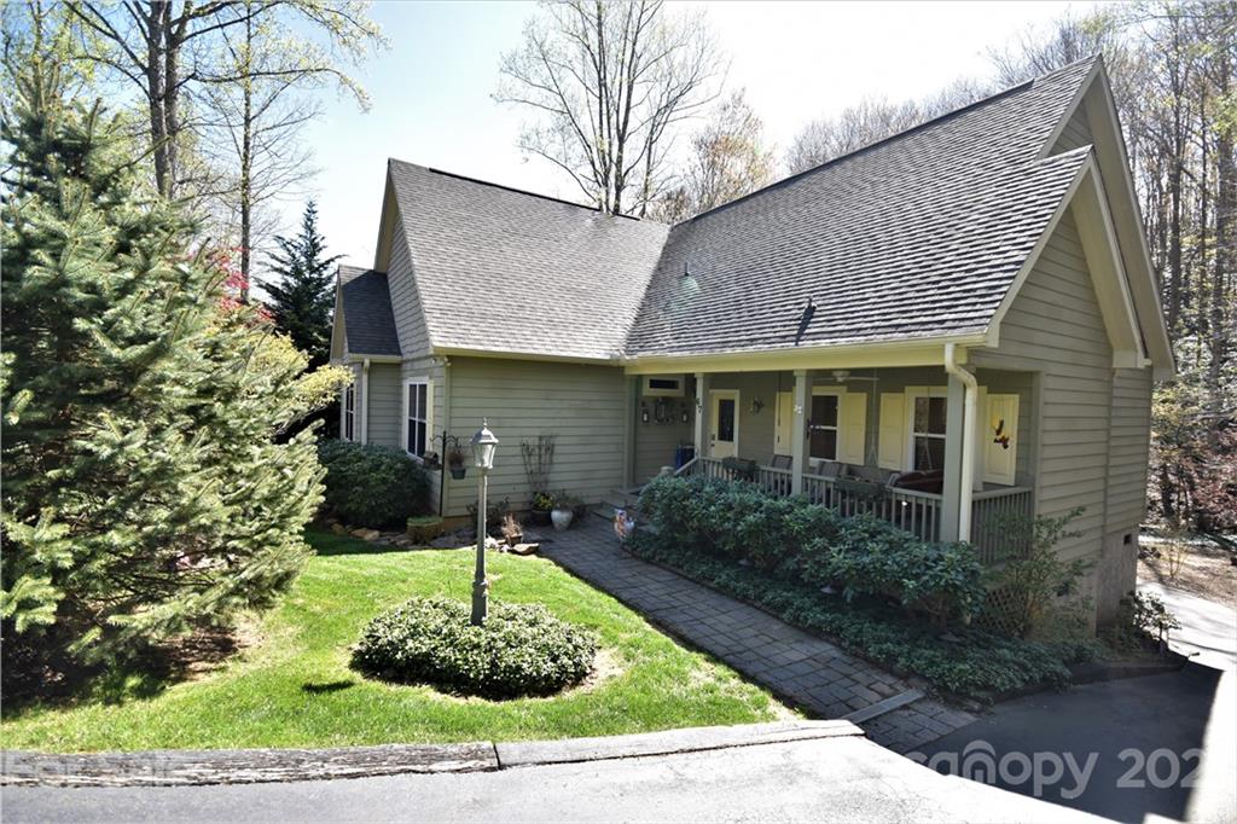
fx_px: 515
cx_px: 618
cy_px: 412
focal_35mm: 15
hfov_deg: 100.4
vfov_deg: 77.3
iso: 400
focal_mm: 10
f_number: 6.3
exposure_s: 1/160
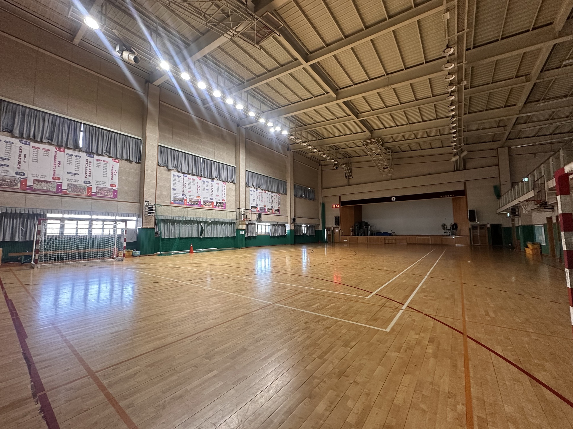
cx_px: 286
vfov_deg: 85.7
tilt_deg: +5.0
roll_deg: -0.4
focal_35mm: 14
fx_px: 232
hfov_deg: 102.1
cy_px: 214
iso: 250
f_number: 2.2
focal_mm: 2.22
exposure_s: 1/99
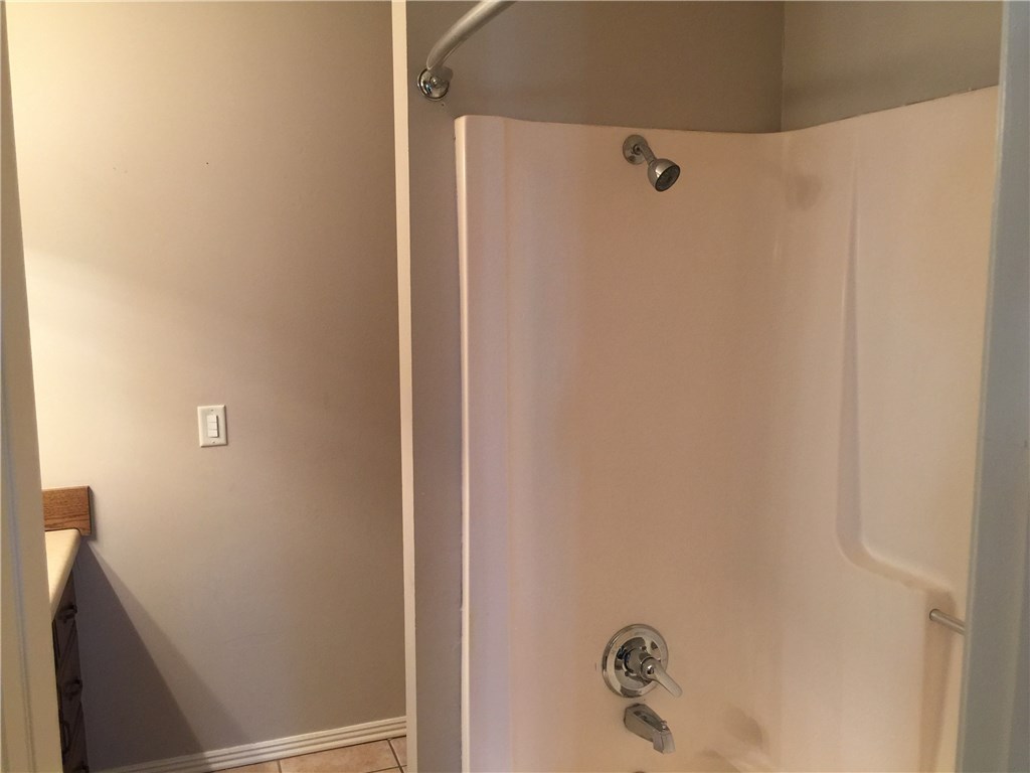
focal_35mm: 29
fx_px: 863
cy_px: 386
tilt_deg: -5.9
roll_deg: -0.6
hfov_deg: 61.7
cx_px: 515
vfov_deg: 48.2
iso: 64
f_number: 2.2
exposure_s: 1/15
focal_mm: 4.15
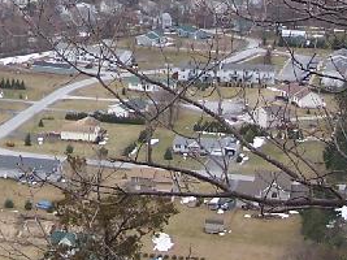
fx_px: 1463
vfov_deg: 10.0
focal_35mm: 146
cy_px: -36
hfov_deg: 13.5
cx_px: 75
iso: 80
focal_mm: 6.3
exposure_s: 1/400
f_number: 2.8
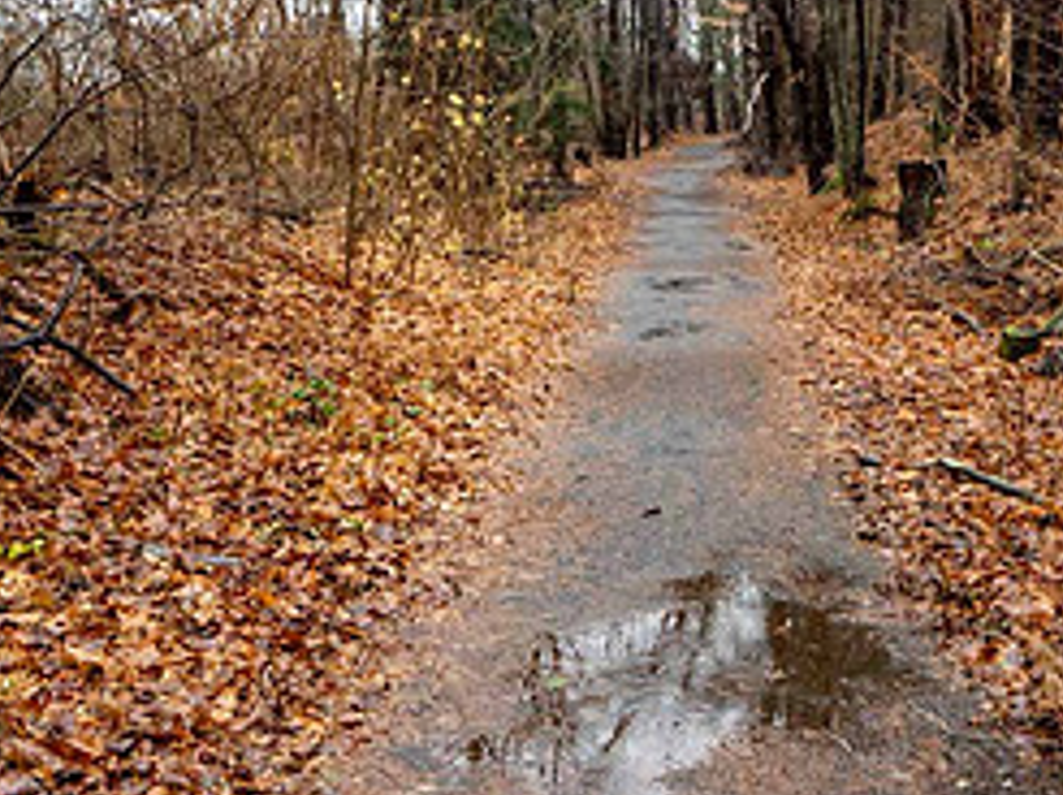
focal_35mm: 44
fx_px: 1350
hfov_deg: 42.7
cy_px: 441
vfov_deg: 32.8
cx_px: 665
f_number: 5.6
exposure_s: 1/125
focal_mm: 12
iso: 2500
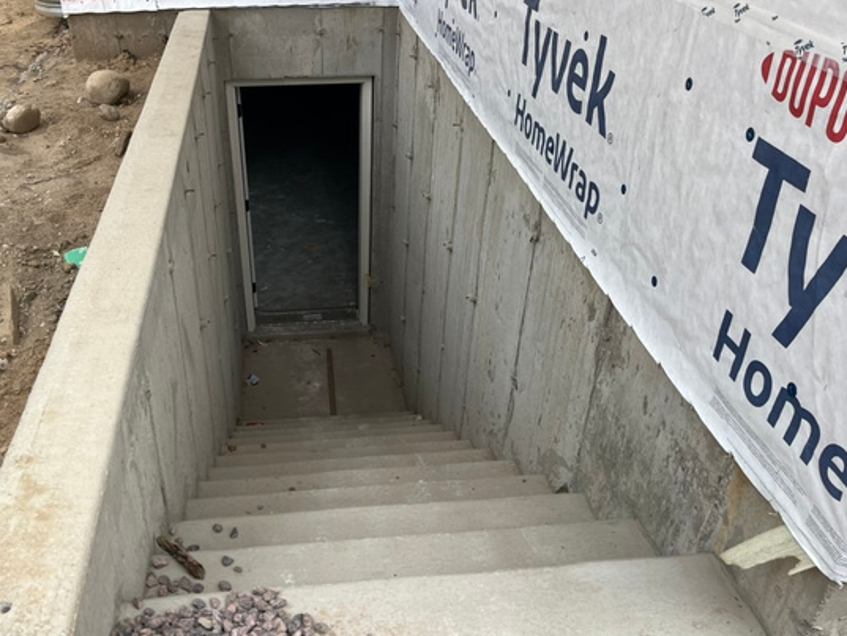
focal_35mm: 31
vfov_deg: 45.4
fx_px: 759
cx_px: 345
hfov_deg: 57.9
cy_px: 331
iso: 50
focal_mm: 5.1
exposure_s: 1/1075
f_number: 1.6
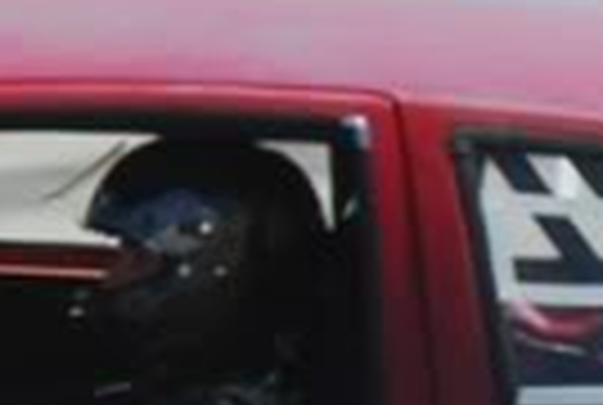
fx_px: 30654
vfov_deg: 0.8
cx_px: 92
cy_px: 182
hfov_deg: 1.1
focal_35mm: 1826
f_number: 10
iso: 200
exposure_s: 1/250
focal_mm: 160
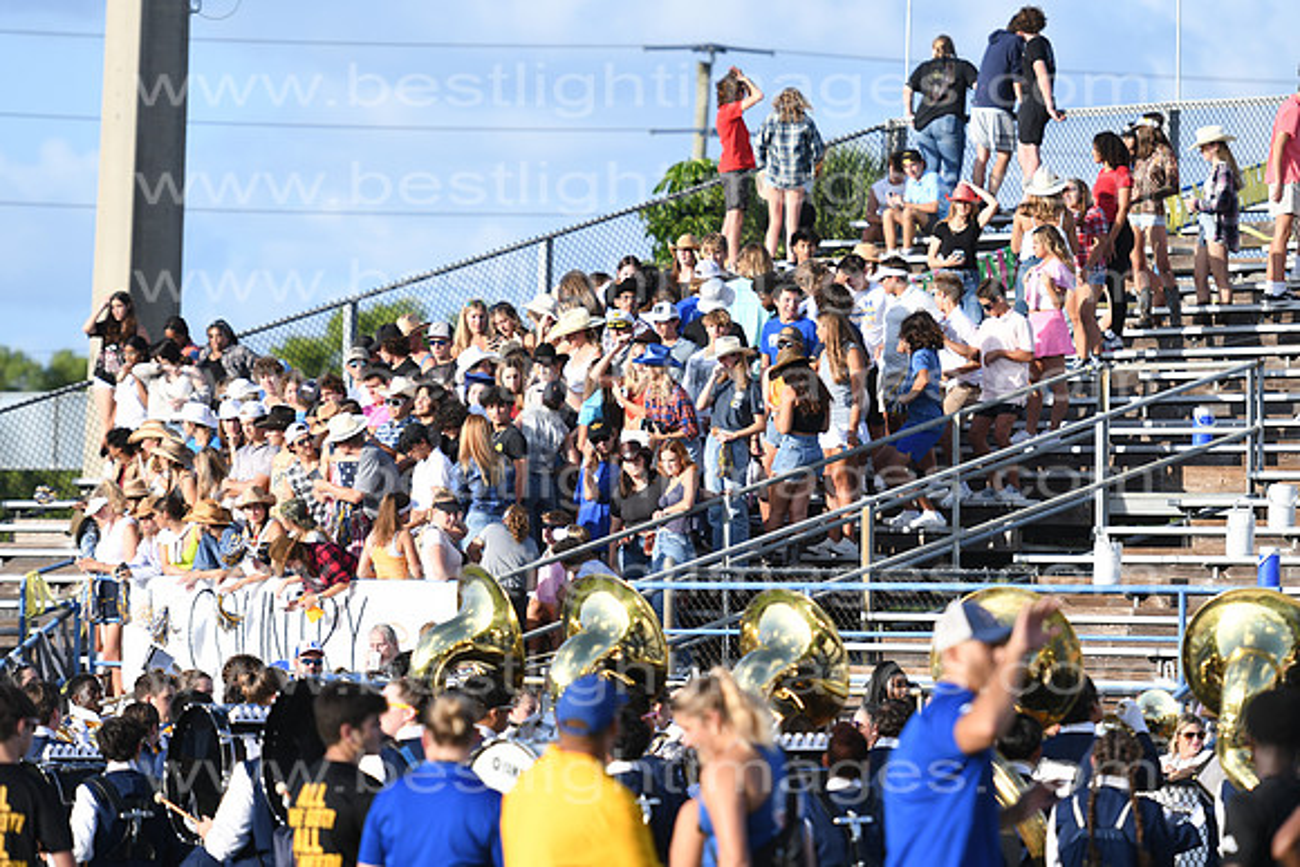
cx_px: 650
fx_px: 8939
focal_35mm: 248
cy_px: 434
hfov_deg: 8.3
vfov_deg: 5.6
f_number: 4
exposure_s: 1/2000
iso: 200
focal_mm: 165
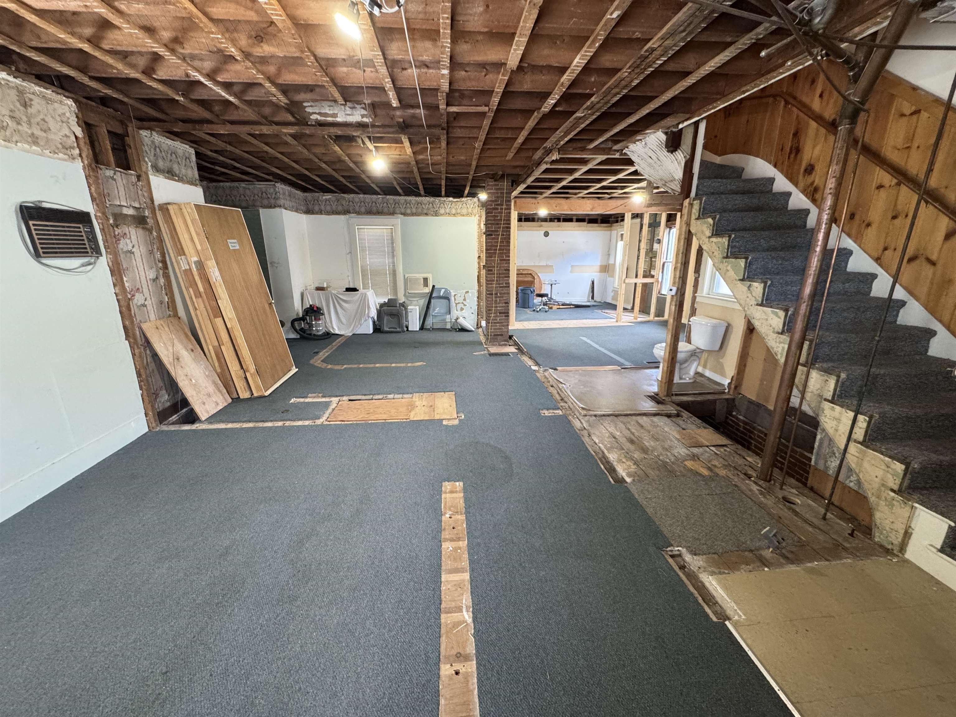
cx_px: 478
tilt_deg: -15.1
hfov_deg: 102.1
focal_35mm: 14
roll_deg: +0.5
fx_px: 387
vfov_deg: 85.7
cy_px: 358
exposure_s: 1/60
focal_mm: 2.22
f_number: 2.2
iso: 400
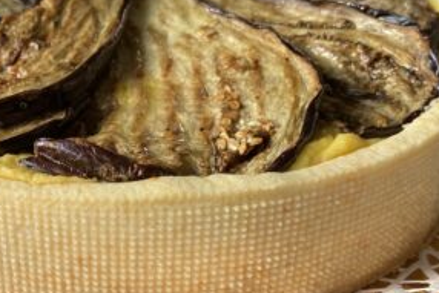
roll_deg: -0.7
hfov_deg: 31.2
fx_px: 769
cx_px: 96
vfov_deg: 21.6
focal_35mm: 63
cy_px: 147
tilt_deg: -32.9
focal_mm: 4.25
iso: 50
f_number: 1.8
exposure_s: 1/122
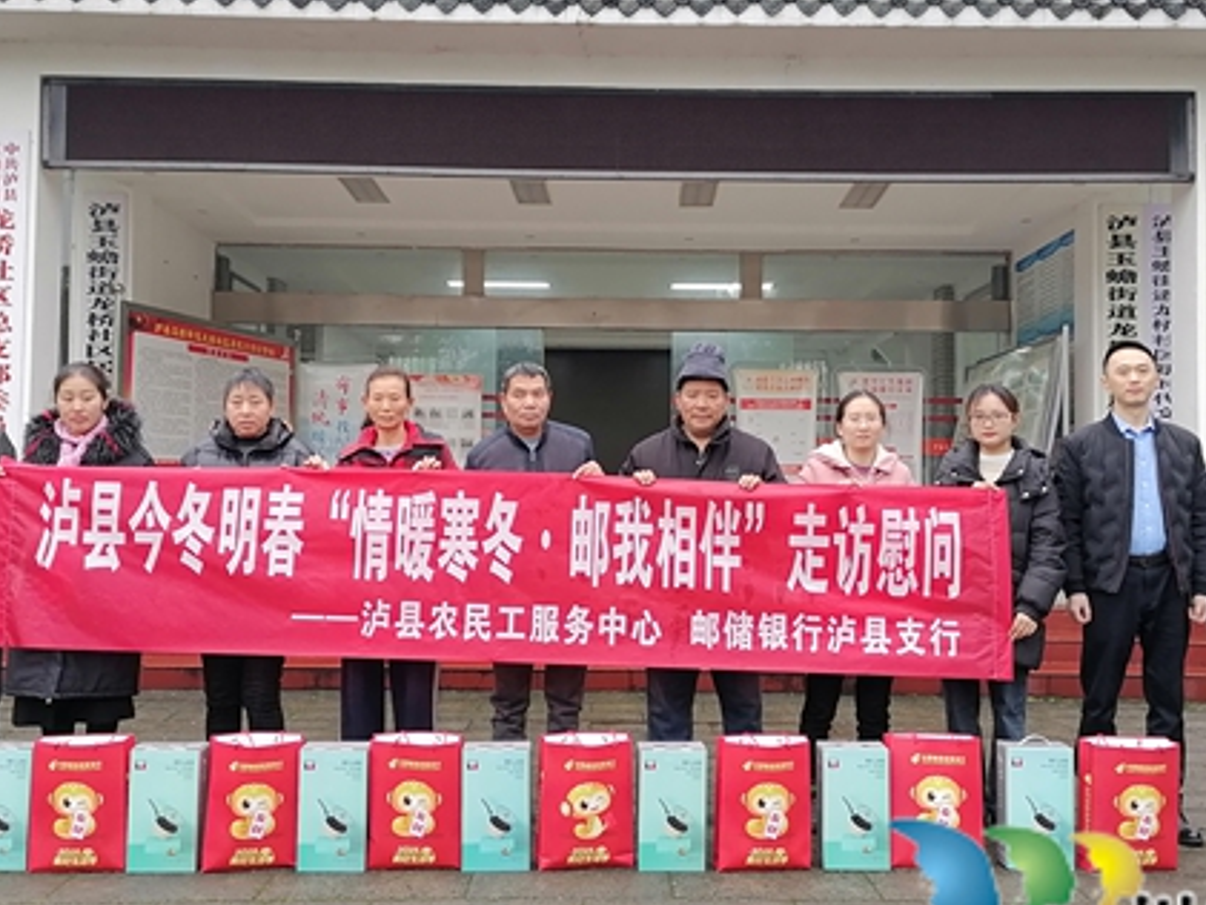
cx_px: 616
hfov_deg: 45.8
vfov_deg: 35.1
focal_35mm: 41
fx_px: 1429
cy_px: 432
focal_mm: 5.3
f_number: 1.8
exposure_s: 1/33.3
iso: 80
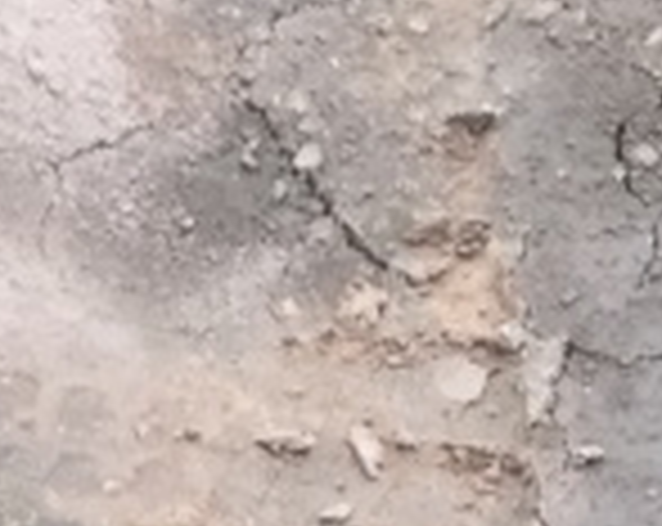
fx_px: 4028
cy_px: 1859
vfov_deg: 6.5
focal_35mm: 206
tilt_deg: -75.0
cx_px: -937
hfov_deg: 8.6
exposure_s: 1/161
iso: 32
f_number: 2.2
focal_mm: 4.15
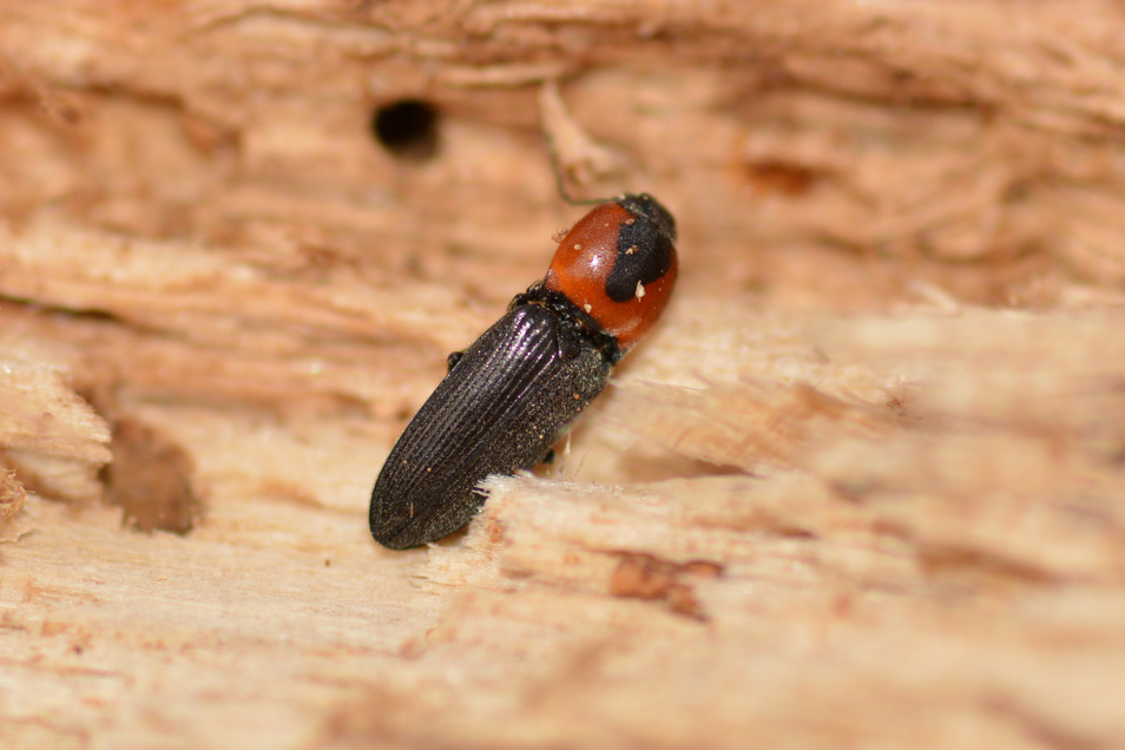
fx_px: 4718
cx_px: 564
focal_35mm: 151
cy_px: 375
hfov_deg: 13.6
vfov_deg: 9.1
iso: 100
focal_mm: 100
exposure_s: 1/200
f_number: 9
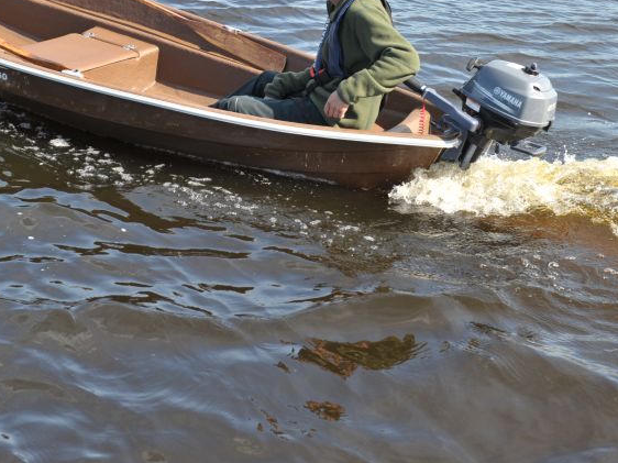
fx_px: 1160
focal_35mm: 65
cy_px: 108
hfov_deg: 29.6
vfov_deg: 22.3
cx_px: 203
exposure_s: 1/800
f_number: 5.6
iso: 640
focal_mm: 38
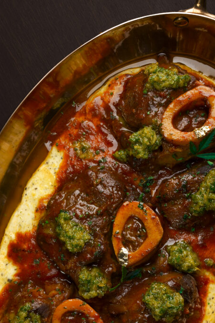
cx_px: 117
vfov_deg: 28.9
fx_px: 618
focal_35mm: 69
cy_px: 237
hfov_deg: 19.7
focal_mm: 46
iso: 200
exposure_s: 1/200
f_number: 14
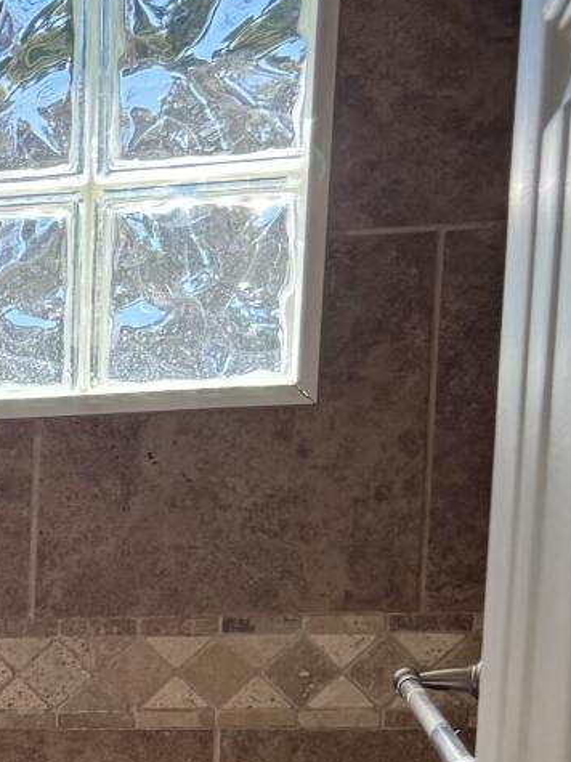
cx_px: -577
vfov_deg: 18.4
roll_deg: +1.5
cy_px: 938
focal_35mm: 101
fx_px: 2222
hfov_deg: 12.8
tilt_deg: -11.5
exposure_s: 1/571
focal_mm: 6.76
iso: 100
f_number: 1.78
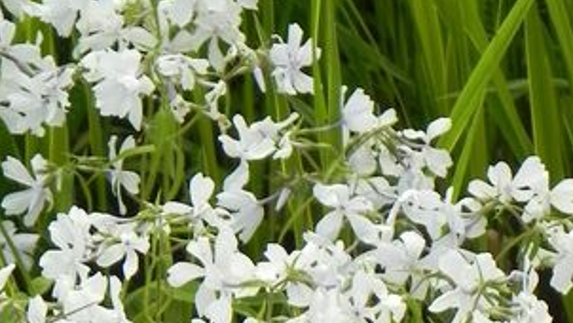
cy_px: 479
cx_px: 203
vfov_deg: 2.6
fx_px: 7112
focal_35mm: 468
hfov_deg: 4.6
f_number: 5
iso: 160
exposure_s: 1/250
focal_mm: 28.8
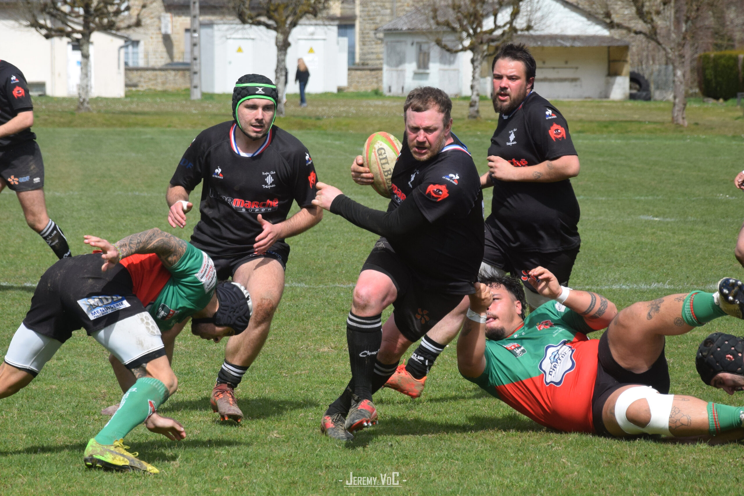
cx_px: 372
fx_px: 3255
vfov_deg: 8.7
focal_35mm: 158
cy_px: 248
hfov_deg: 13.0
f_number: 6.3
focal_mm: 105
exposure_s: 1/1600
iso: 400
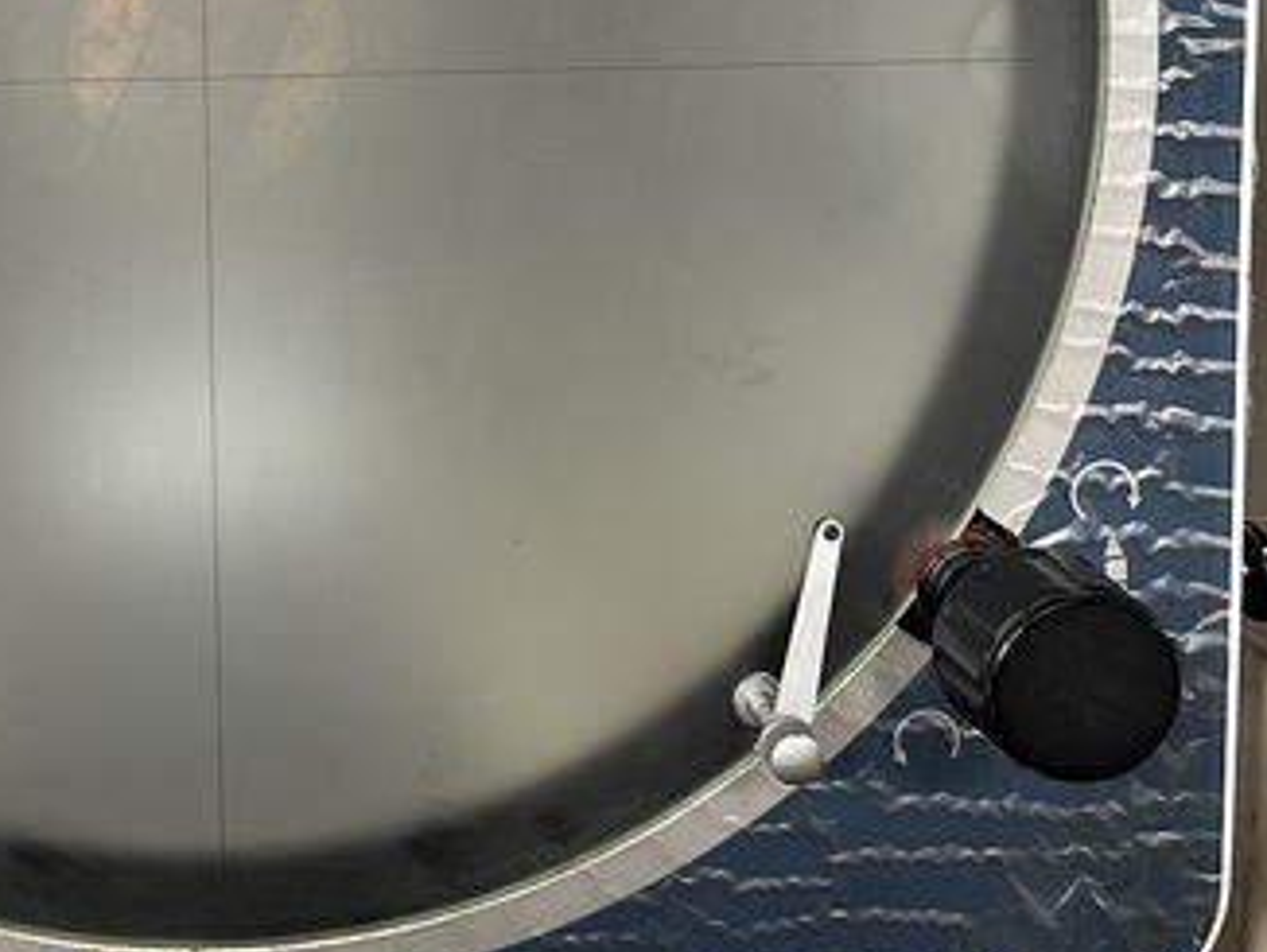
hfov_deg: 36.0
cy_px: 74
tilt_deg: -6.1
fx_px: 1868
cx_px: 225
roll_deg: +1.1
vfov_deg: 27.4
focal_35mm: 51
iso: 100
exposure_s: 1/100
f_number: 1.5
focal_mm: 5.7
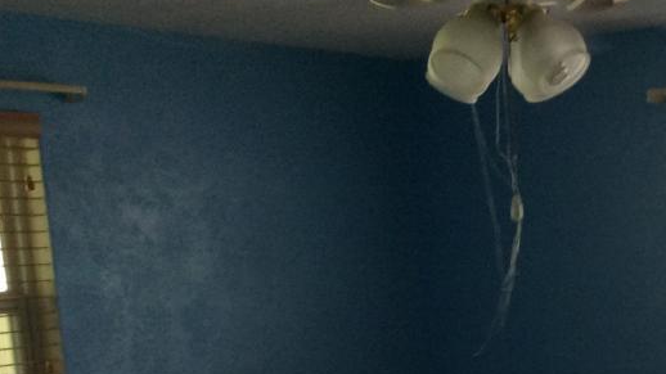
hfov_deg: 29.4
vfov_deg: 16.7
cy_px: 453
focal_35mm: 69
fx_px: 1218
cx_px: 594
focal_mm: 3.3
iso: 80
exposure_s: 1/24
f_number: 2.4
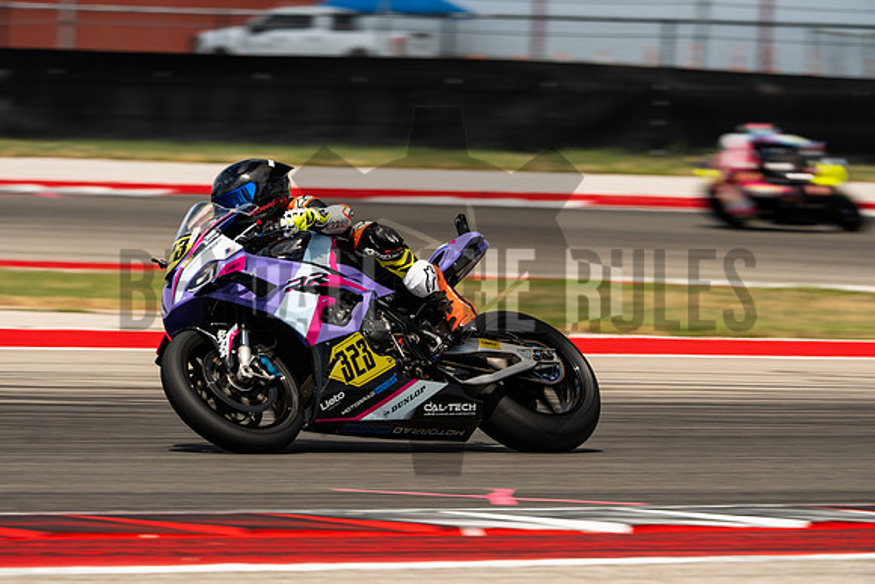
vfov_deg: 3.3
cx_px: 438
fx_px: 10210
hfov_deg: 4.9
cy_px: 292
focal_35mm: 420
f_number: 7.1
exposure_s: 1/250
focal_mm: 280
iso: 160
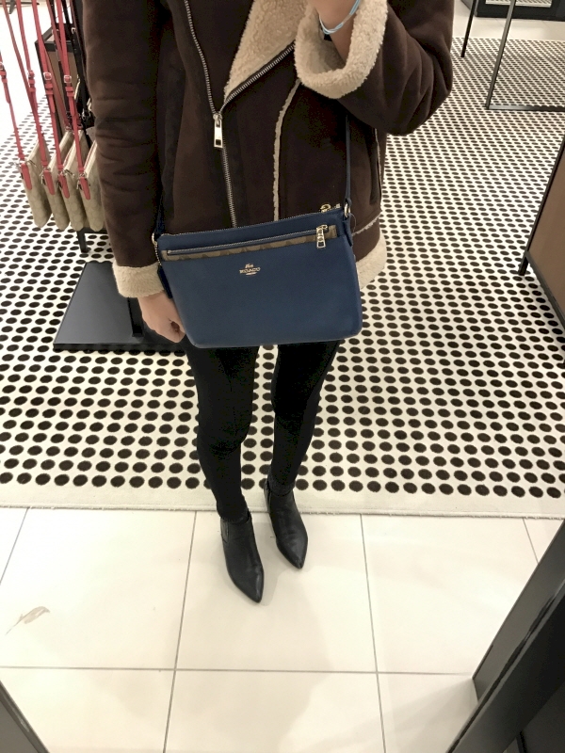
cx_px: 282
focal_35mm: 28
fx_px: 609
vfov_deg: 63.4
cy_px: 376
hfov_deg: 49.7
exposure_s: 1/15
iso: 50
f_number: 1.8
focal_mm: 3.99
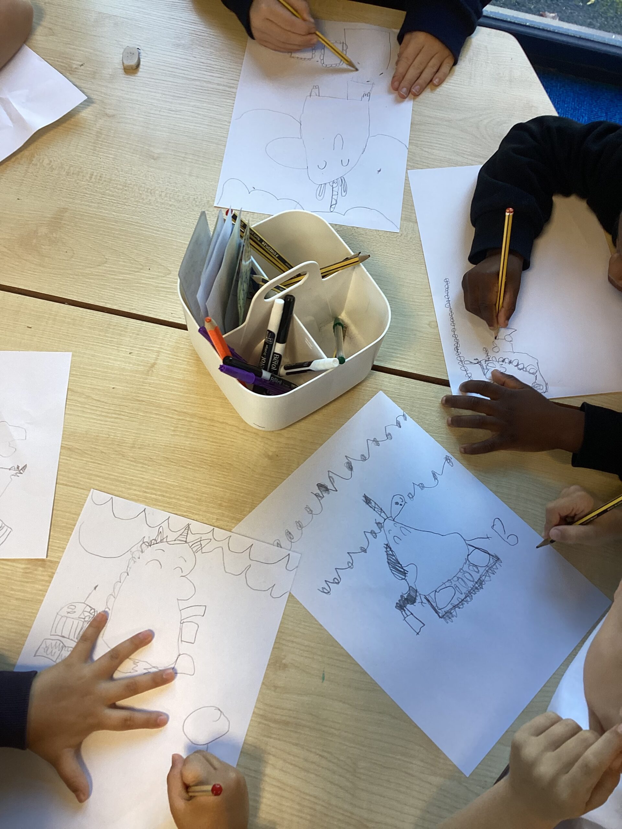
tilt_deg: -69.6
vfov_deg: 58.4
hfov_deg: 45.4
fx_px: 743
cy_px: 414
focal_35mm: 31
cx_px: 311
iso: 64
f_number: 2.4
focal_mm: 3.3
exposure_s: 1/50
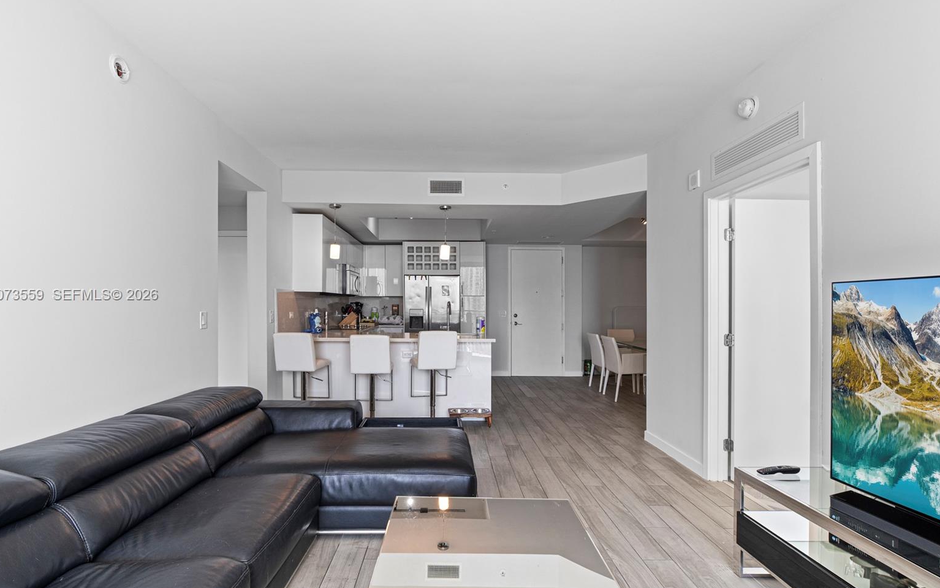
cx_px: 457
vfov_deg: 68.0
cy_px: 296
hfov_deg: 94.3
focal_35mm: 17
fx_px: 436
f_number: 9
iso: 500
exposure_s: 1/6
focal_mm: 16
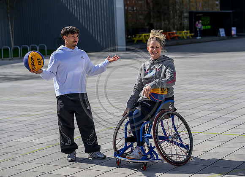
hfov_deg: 26.6
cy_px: 88
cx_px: 133
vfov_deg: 19.5
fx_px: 517
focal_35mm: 74
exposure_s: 1/2000
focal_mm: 70
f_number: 3.5
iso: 250
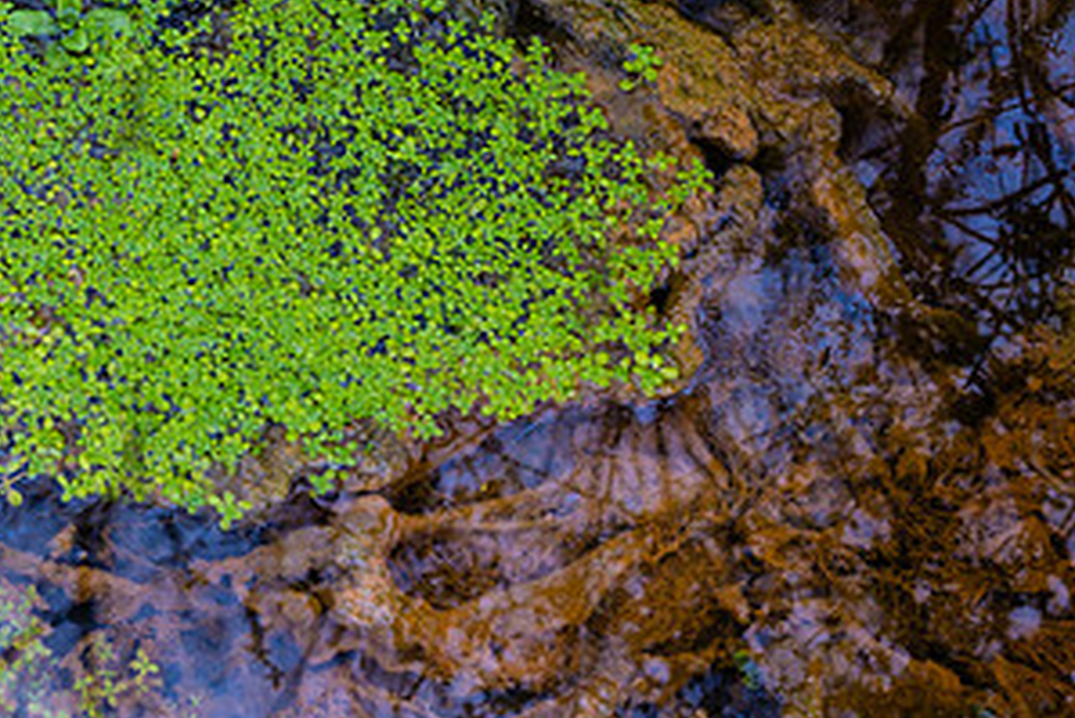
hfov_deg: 27.9
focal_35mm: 70
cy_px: 440
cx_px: 130
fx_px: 2091
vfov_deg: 19.5
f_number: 3.2
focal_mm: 36
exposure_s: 1/160
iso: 400
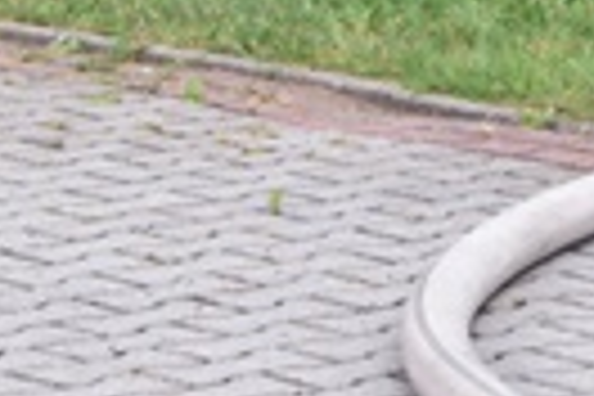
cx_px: 1282
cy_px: -592
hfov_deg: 5.9
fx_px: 5564
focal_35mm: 337
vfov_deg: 4.0
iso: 400
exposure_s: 1/160
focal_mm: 35
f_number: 6.3
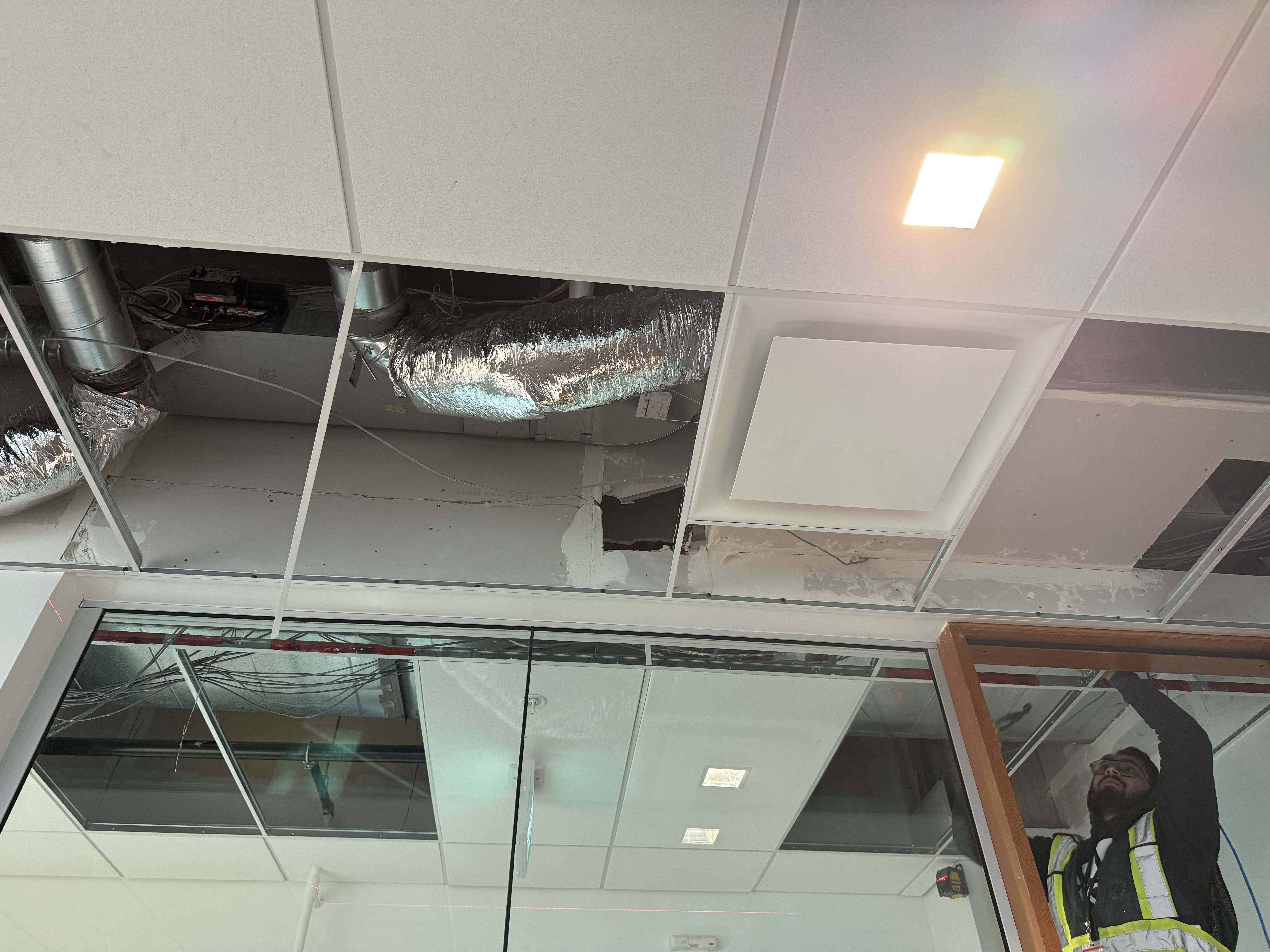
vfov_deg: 56.8
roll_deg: +0.0
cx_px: 635
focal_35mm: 24
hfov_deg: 71.6
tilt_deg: +41.9
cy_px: 476
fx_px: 881
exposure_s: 1/64
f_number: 1.78
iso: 200
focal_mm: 6.76
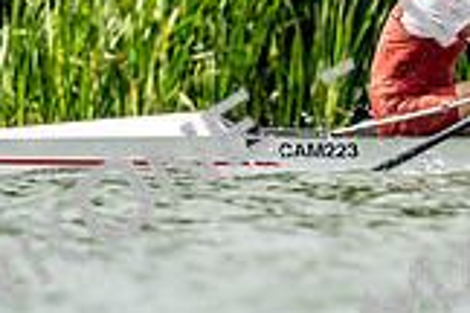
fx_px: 28119
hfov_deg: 1.0
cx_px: 760
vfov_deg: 0.6
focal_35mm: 2154
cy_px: 57
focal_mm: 600
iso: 320
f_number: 6.3
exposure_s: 1/2000
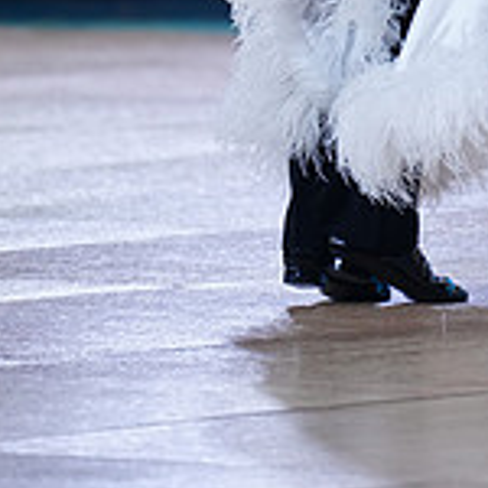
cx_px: 490
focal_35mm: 656
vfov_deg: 2.7
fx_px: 10463
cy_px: -270
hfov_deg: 2.7
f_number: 2.8
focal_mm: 200
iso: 640
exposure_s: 1/500
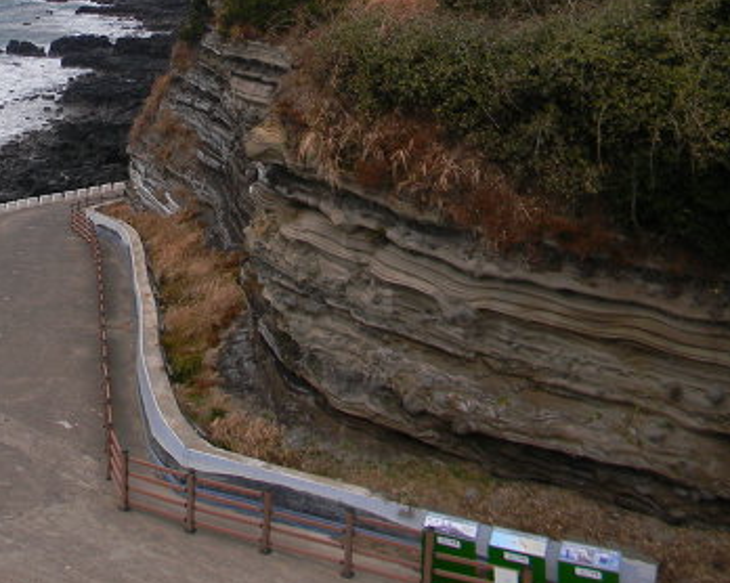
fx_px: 1188
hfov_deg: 31.9
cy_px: 123
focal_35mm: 55
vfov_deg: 27.1
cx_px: 25
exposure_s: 1/39
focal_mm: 5
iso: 80
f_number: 3.5
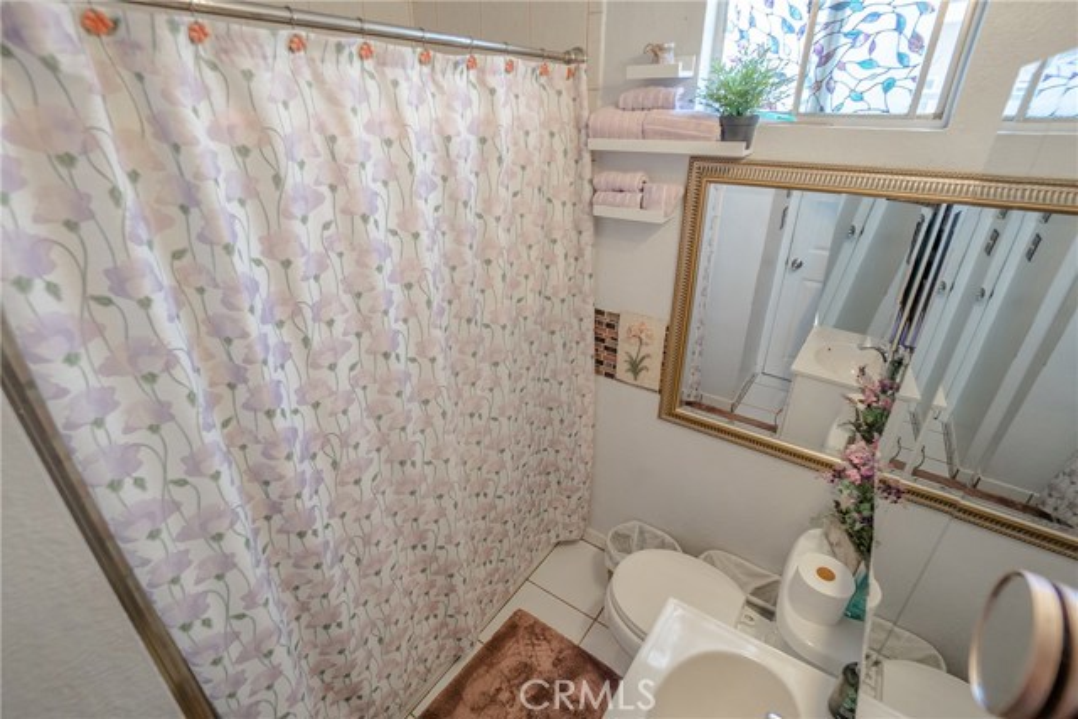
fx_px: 449
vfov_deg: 77.4
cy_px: 360
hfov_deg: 100.4
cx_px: 539
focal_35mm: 15
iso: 250
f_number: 4
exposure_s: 1/60
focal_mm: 10
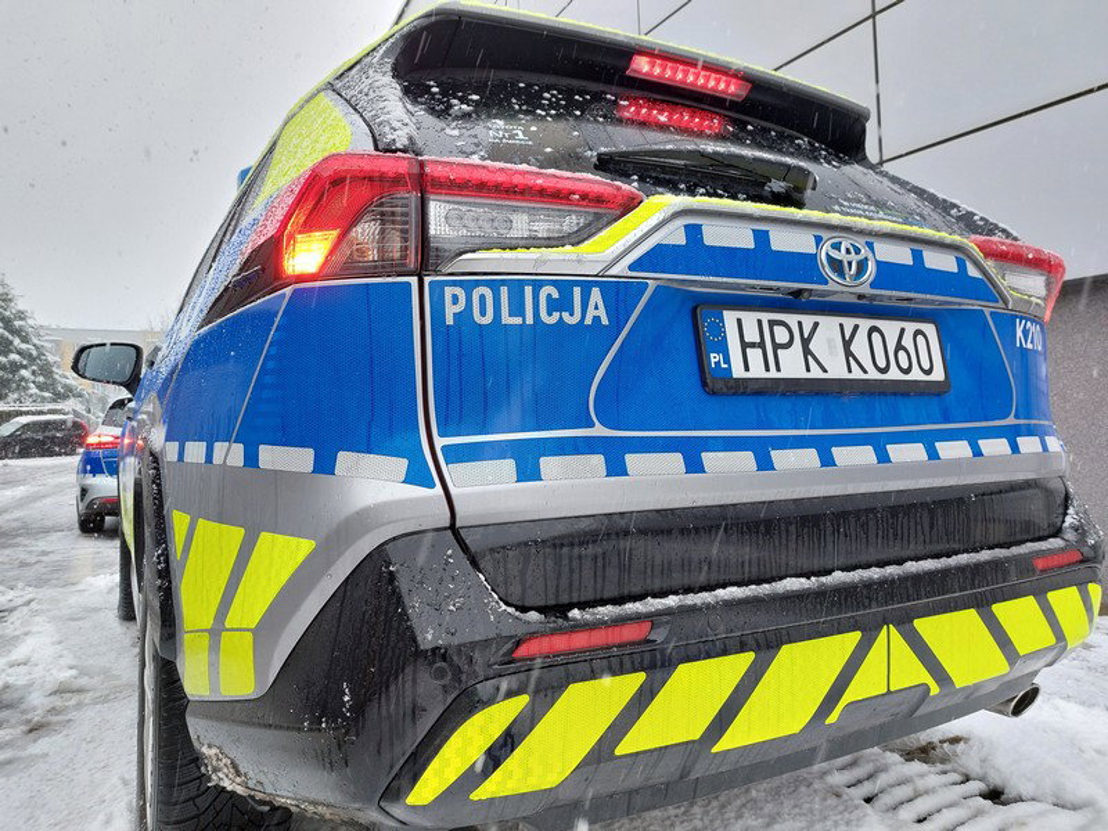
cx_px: 554
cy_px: 416
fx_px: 800
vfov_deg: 54.9
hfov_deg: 69.4
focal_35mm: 25
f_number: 1.8
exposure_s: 1/100
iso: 50
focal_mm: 5.23
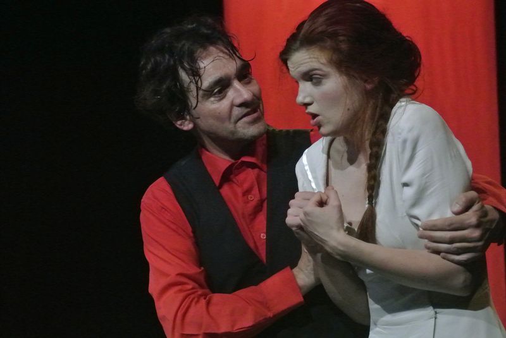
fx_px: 3039
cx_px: 253
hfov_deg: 9.5
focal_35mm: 216
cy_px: 169
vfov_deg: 6.4
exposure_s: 1/125
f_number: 5
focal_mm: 80.1
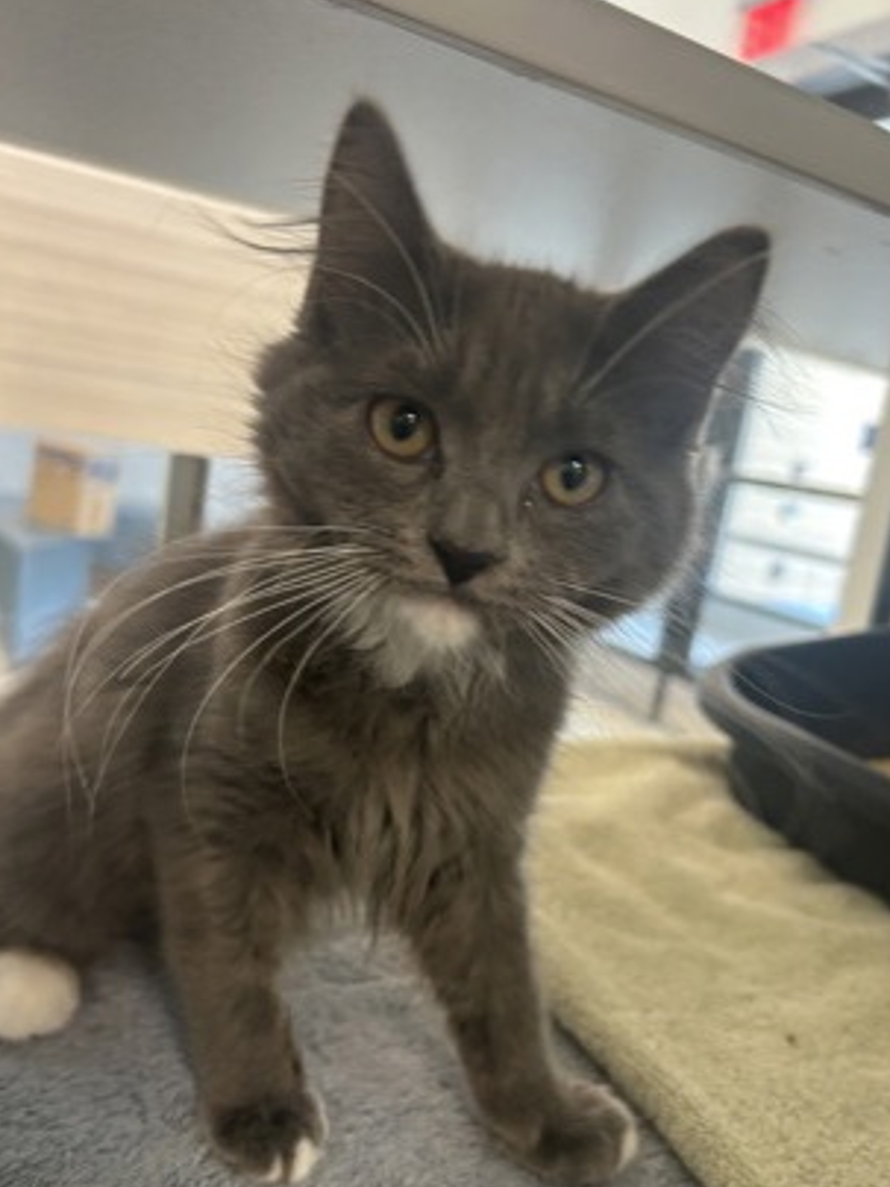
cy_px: 605
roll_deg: -9.0
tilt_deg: -11.8
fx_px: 926
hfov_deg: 51.4
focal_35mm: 27
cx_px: 439
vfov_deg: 65.3
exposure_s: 1/60
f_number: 1.5
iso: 80
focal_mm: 5.7
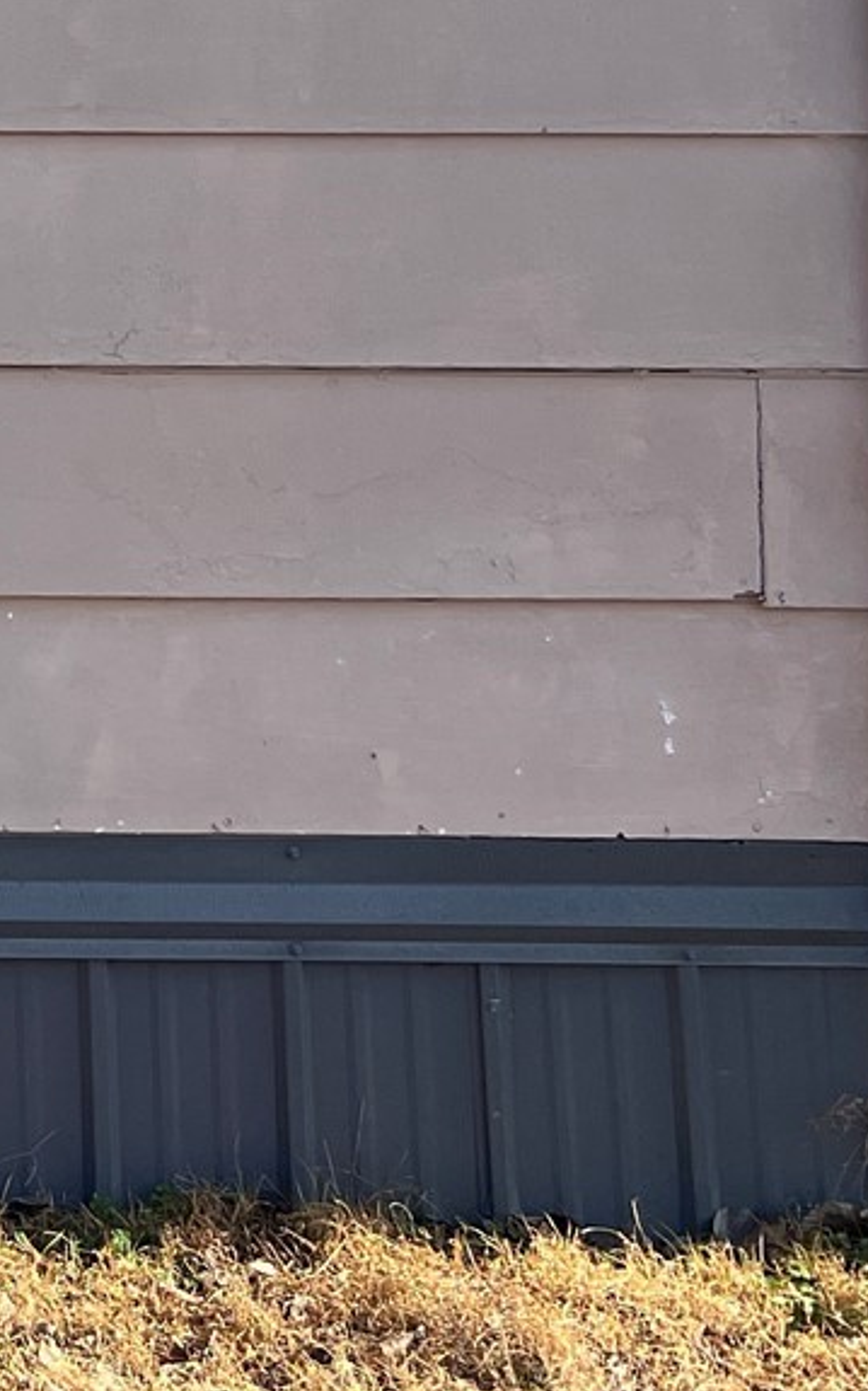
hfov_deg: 12.2
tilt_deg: +0.4
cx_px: -994
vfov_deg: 21.5
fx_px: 3485
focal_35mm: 92
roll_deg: +0.5
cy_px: -94
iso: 50
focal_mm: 5.7
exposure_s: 1/1621
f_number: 1.5
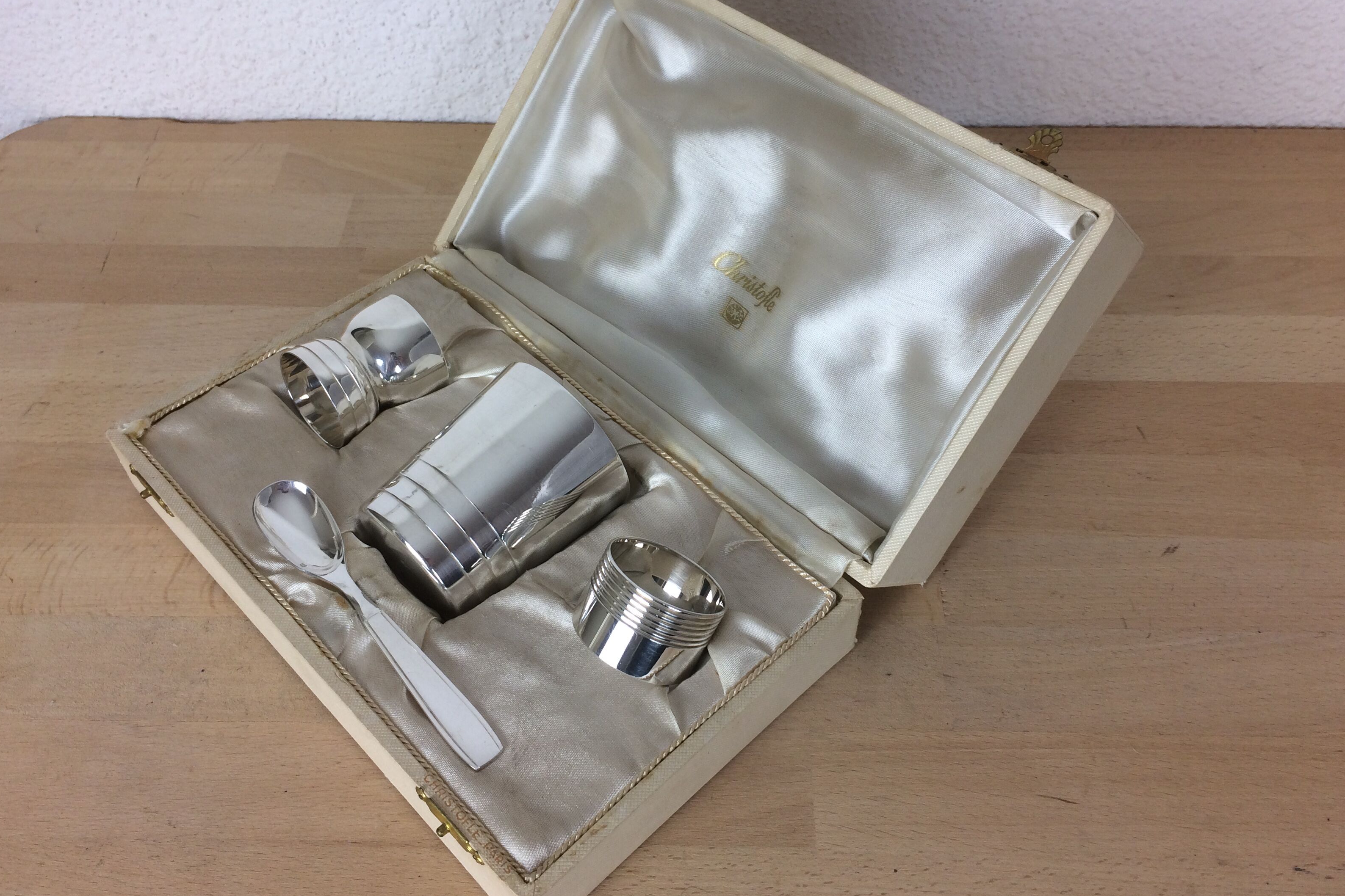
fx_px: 1158
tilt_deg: -46.5
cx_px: 681
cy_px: 410
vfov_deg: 42.3
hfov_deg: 60.3
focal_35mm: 31
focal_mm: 4.15
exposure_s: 1/50
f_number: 2.2
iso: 40
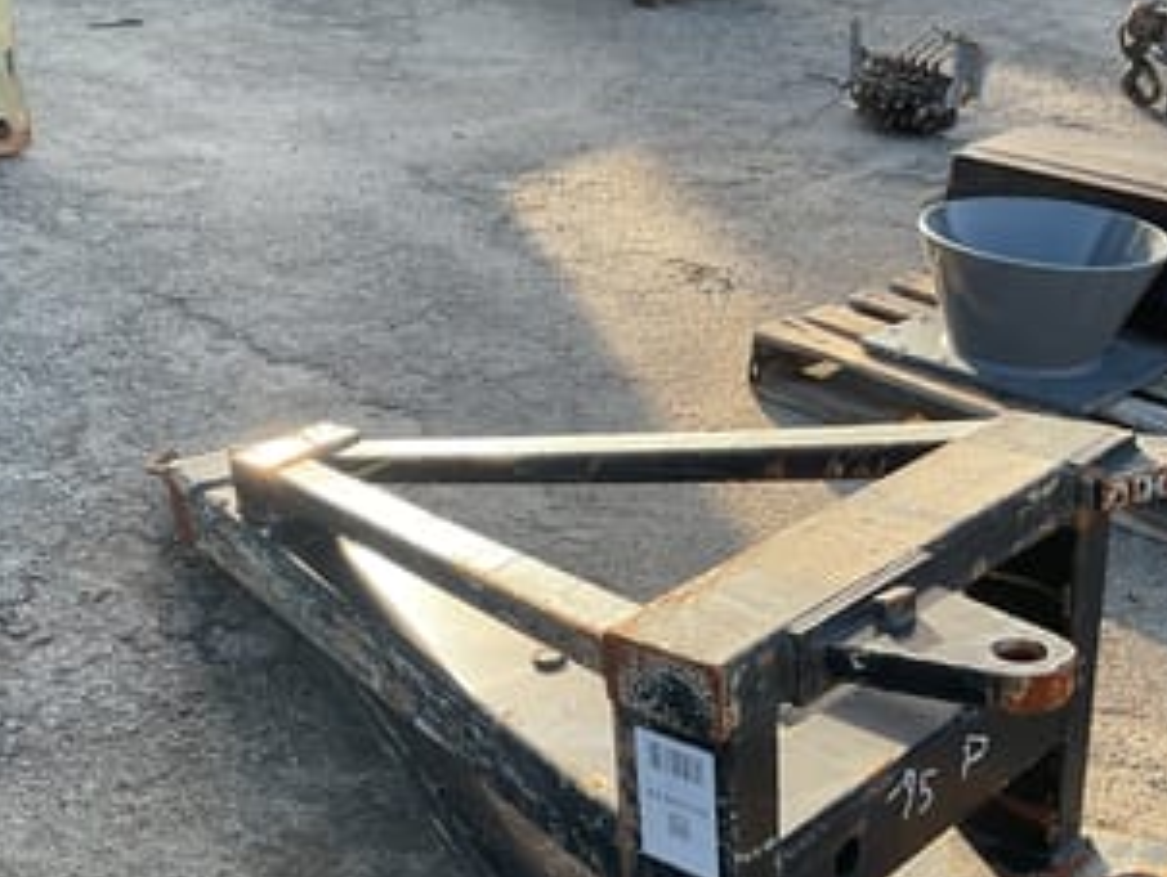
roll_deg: -2.2
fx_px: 1619
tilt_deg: -32.8
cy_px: 709
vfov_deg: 29.6
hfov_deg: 39.6
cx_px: 553
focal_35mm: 48
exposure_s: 1/188
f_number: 1.8
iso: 16
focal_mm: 3
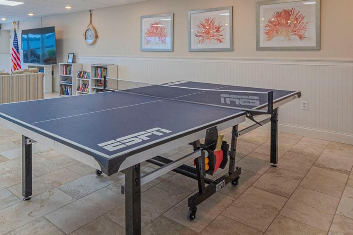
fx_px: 265
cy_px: 57
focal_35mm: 27
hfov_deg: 66.3
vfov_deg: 46.1
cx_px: 131
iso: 400
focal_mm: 10
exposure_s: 1/250
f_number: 4.5
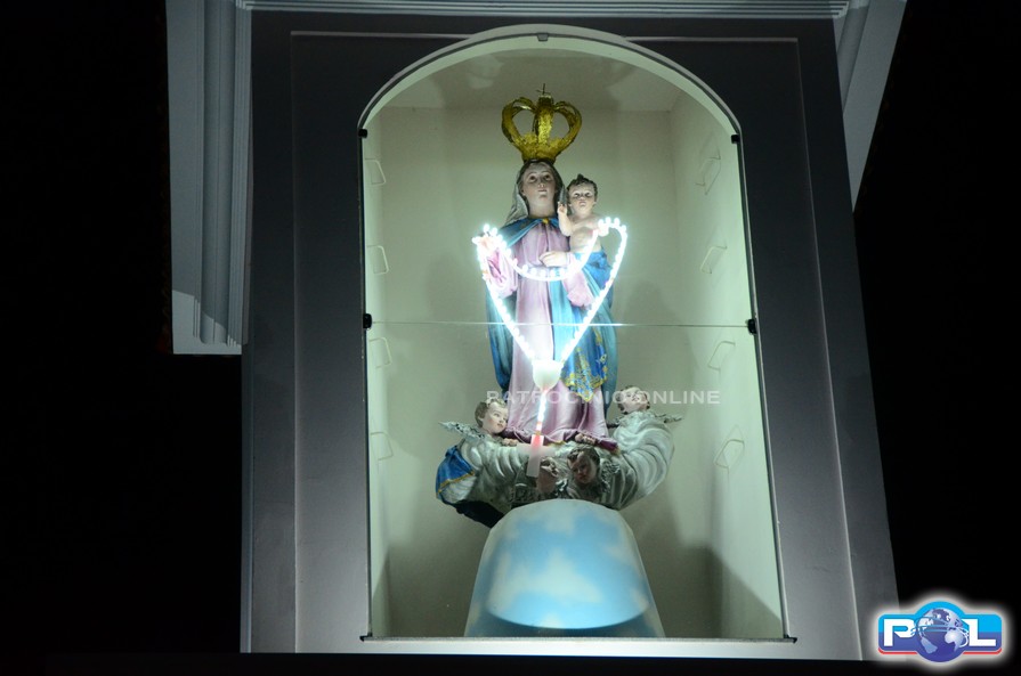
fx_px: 3821
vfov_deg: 10.1
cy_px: 338
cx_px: 510
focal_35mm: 135
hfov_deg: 15.2
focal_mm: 90
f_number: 5.3
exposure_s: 1/200
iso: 2000
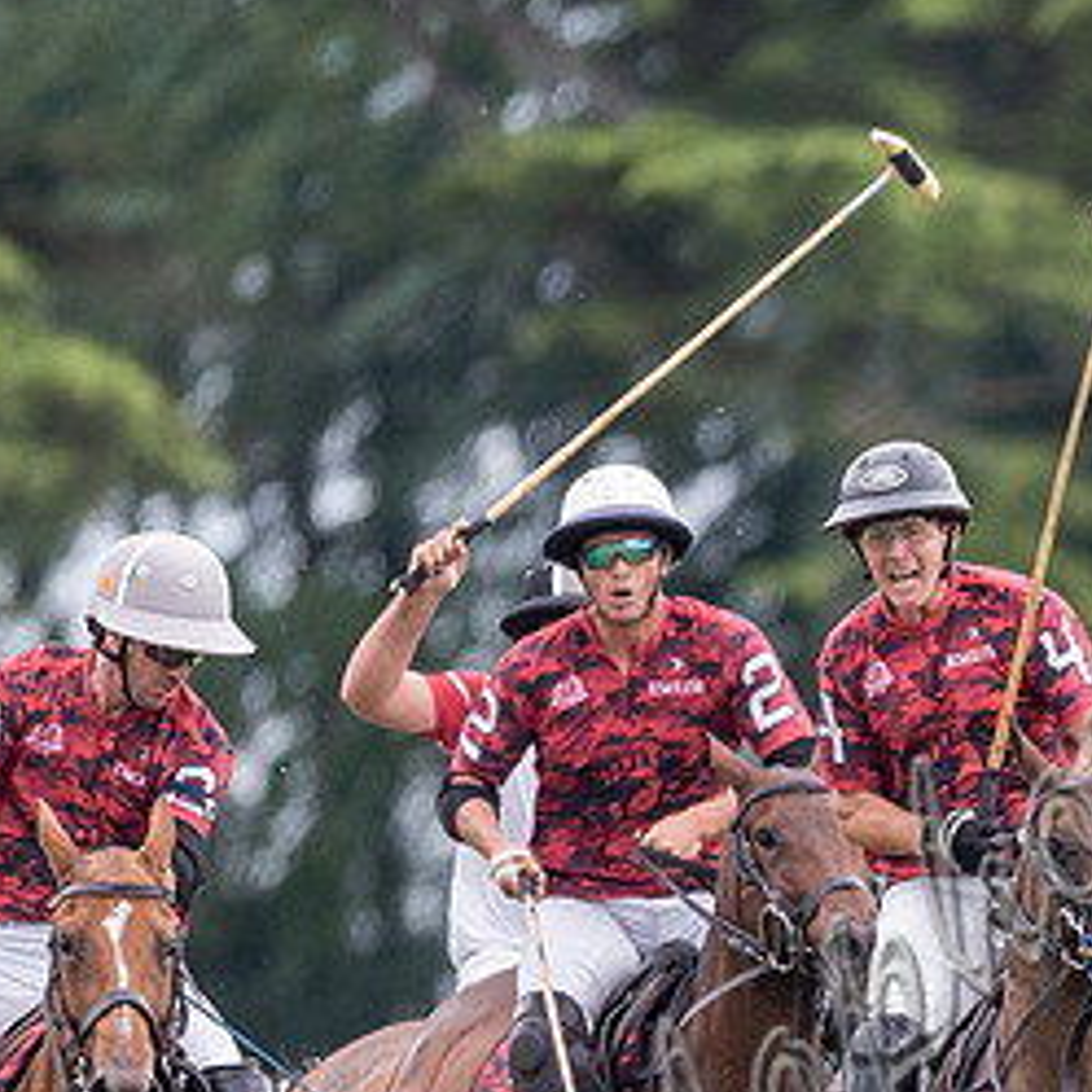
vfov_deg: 0.8
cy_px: 1256
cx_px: 1897
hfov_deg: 0.8
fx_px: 75806
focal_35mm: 2124
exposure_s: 1/1600
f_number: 4
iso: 800
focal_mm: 500
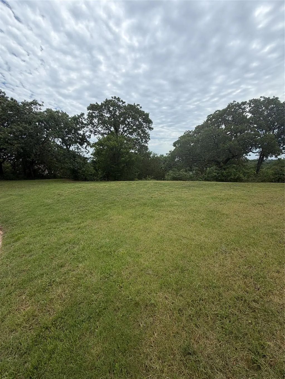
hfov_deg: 85.7
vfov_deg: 102.1
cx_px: 142
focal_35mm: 14
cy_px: 190
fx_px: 154
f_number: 2.2
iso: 20
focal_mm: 2.22
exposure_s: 1/888
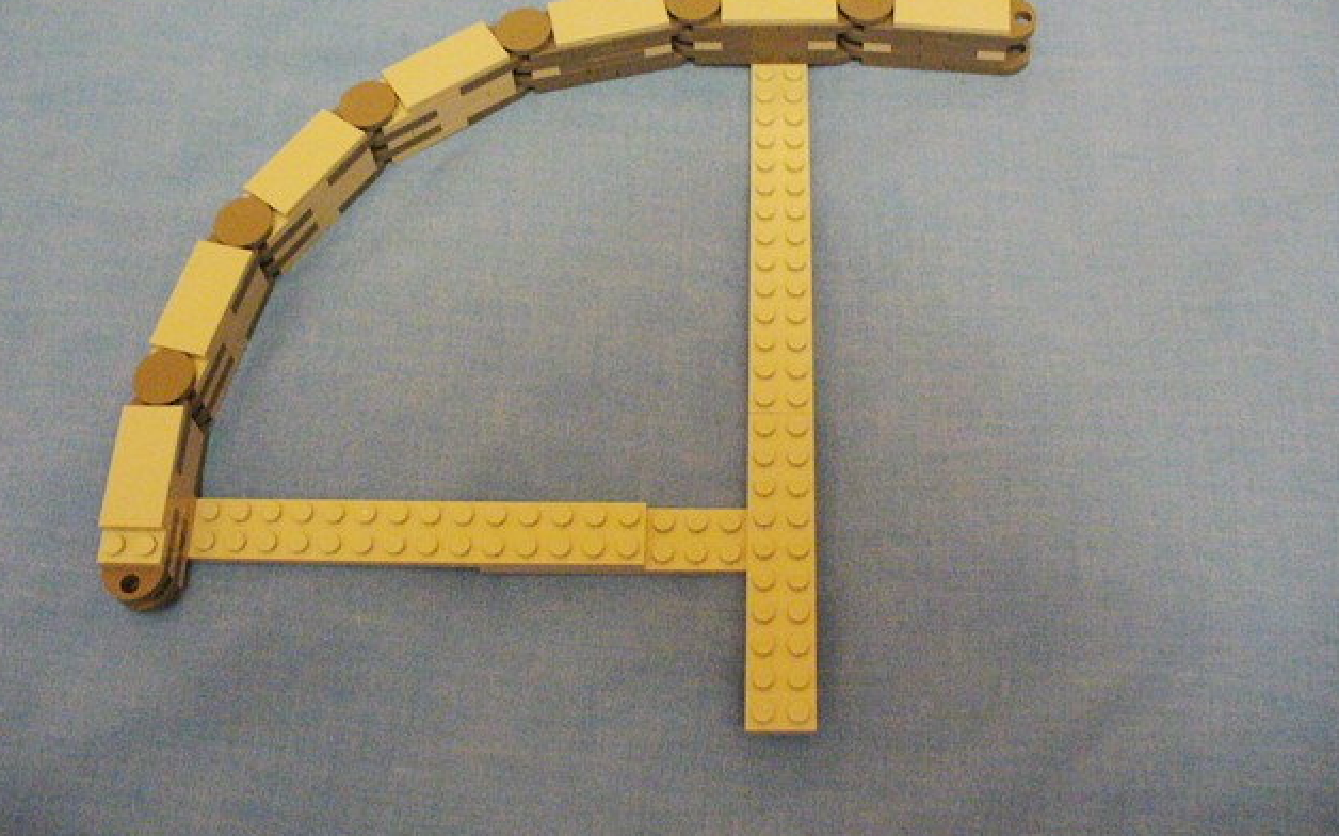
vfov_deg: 31.9
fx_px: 1459
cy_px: 343
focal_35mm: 40
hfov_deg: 49.3
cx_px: 676
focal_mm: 6.1
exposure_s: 1/8
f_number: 2.8
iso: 400
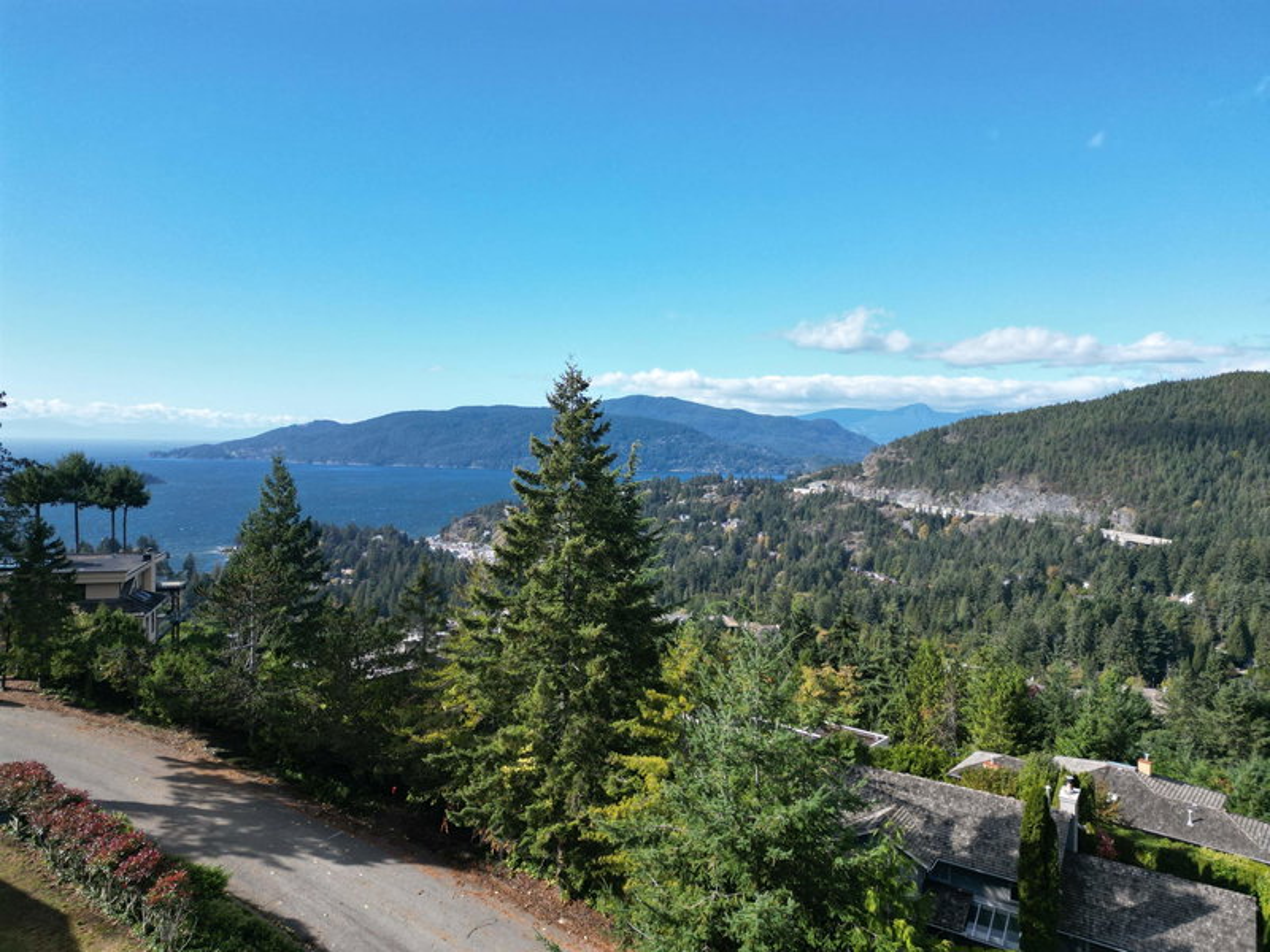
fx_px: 881
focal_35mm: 24
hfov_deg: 71.6
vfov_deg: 56.8
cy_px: 476
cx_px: 635
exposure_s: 1/2500
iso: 140
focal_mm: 6.72
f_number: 1.7
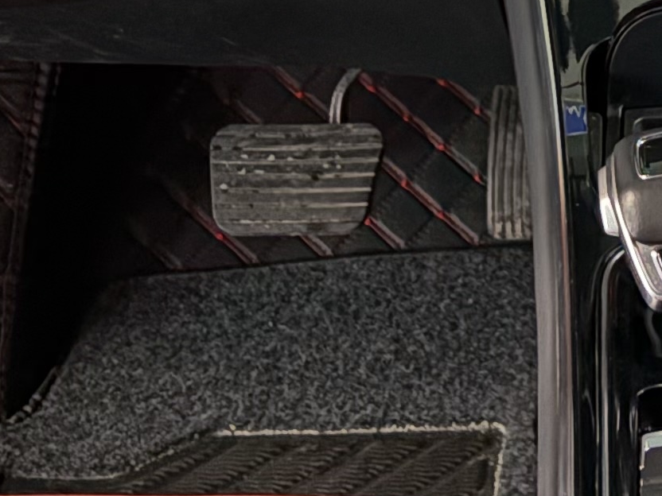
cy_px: -265
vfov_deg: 11.3
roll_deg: -1.4
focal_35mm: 126
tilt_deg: -22.5
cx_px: 859
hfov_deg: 14.9
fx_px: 2410
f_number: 1.6
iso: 1600
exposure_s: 1/14
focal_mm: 5.96
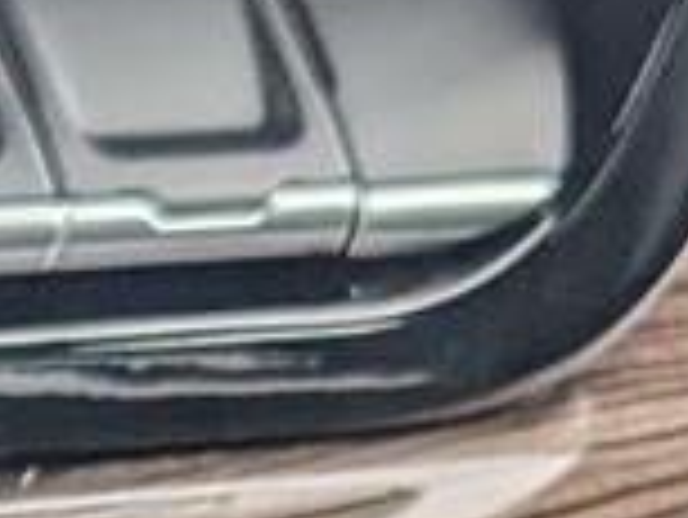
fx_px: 6524
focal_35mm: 328
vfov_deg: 4.4
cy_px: 1410
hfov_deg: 5.7
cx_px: -1124
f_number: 1.68
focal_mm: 6.9
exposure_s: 1/286
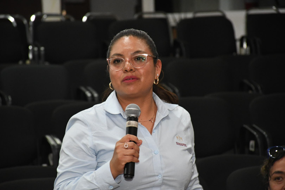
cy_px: 95
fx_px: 1662
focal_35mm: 210
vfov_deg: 6.5
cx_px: 142
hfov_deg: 9.8
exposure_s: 1/125
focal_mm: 140
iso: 5000
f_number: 6.3
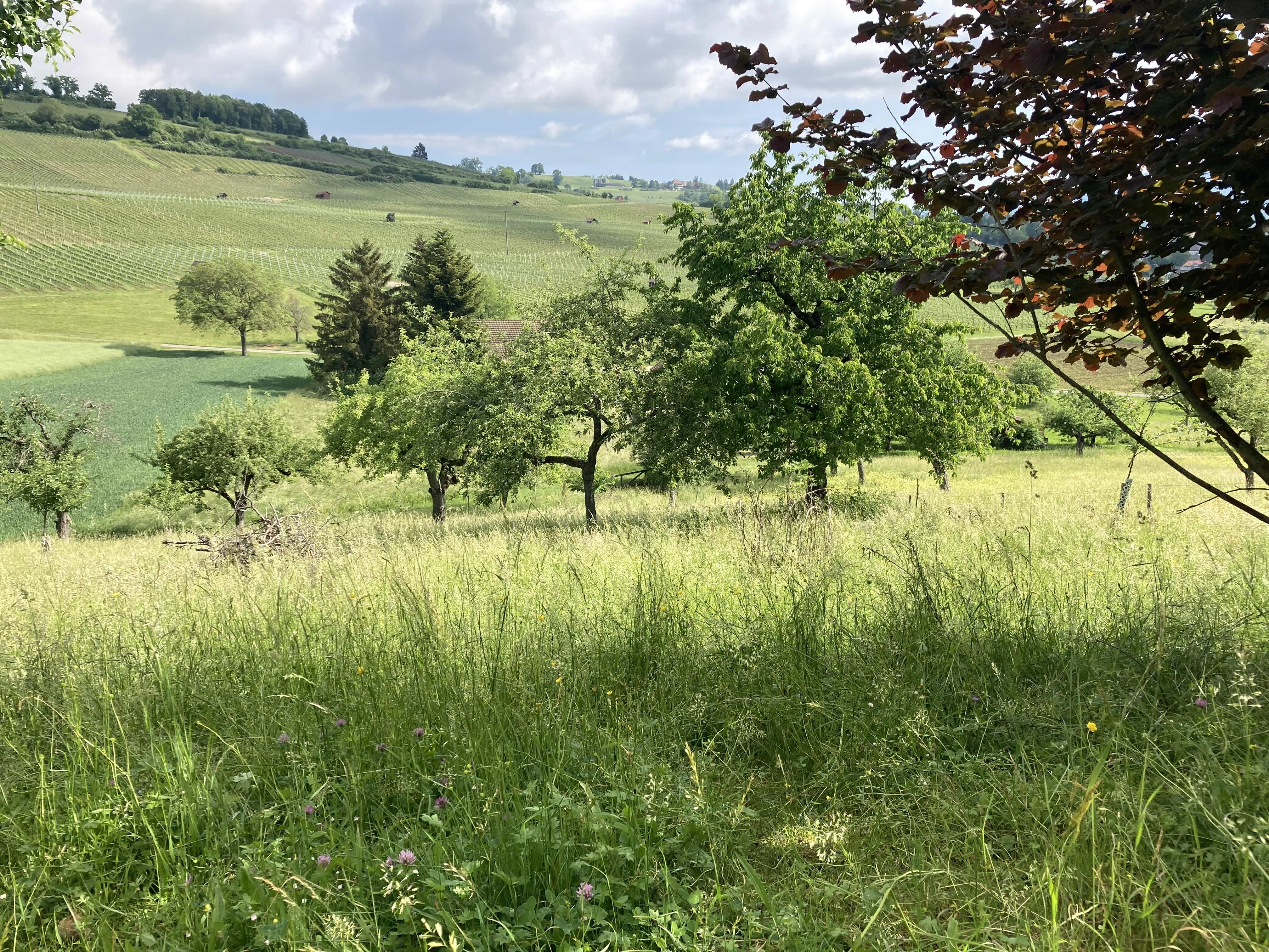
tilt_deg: -10.8
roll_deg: +0.5
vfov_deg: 49.7
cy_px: 476
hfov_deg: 63.4
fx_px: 1026
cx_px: 634
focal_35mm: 28
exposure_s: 1/991
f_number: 1.8
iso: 20
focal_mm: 3.99
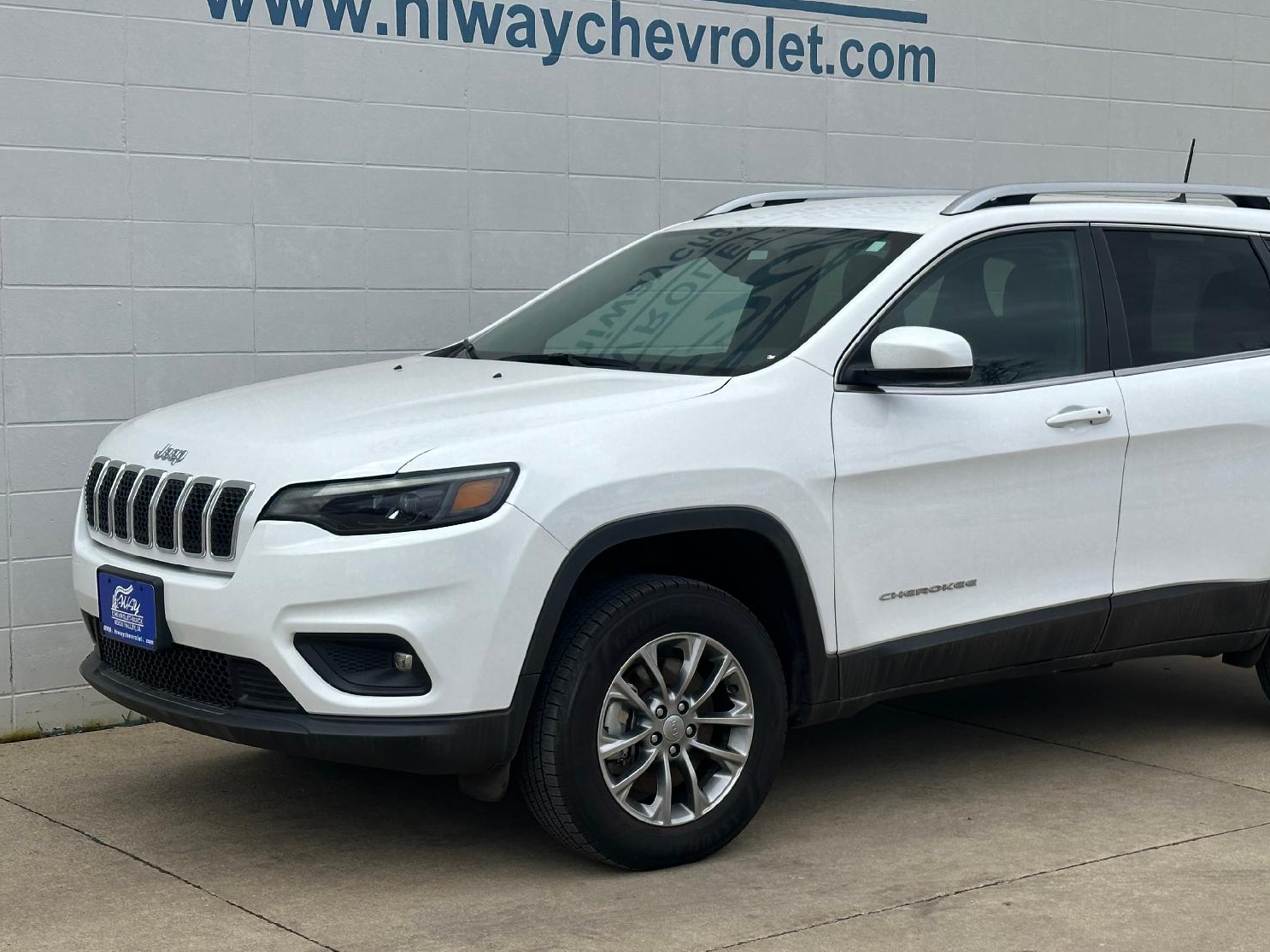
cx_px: 740
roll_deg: -1.1
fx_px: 2275
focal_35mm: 62
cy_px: 530
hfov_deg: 31.1
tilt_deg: -5.8
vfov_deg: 23.6
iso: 64
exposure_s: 1/3155
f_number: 1.78
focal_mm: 6.86
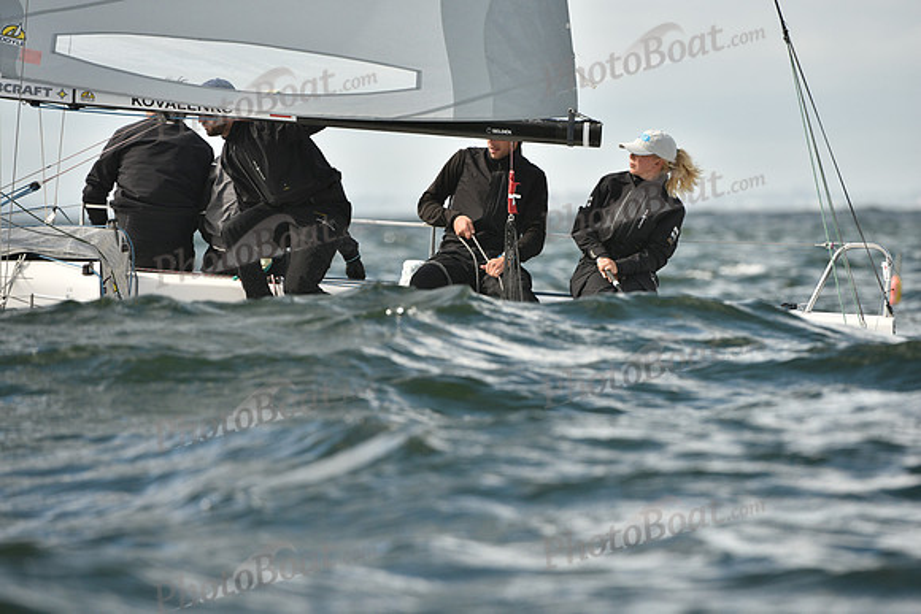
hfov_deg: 5.2
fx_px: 10235
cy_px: 307
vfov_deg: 3.4
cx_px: 460
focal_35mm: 400
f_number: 6.3
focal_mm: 400
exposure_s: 1/1250
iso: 400
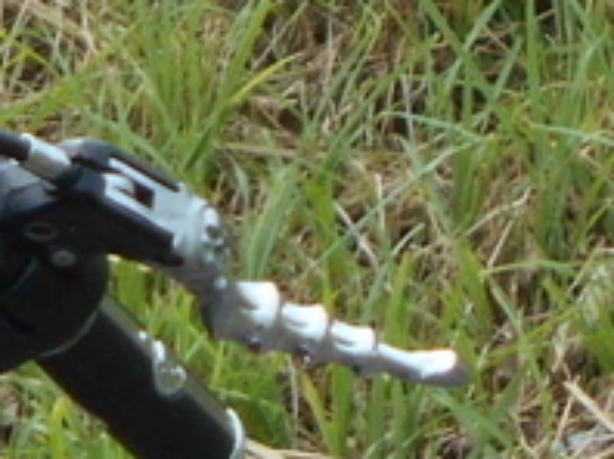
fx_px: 9248
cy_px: 853
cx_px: -726
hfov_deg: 3.8
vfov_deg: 2.8
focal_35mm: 522
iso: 125
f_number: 6.3
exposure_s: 1/250
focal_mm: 15.4
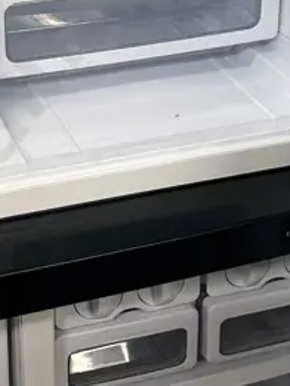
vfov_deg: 20.4
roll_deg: +0.6
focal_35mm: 94
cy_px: 31
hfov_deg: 15.7
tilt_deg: -19.7
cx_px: 70
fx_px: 1049
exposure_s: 1/100
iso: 160
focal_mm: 6.86
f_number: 1.78
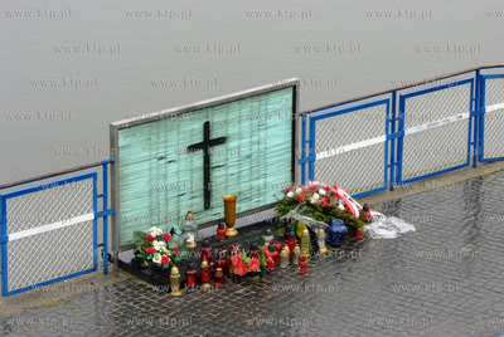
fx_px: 2061
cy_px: 168
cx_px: 252
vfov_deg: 9.4
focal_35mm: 147
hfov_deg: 13.9
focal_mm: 98
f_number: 3.2
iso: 400
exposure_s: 1/640
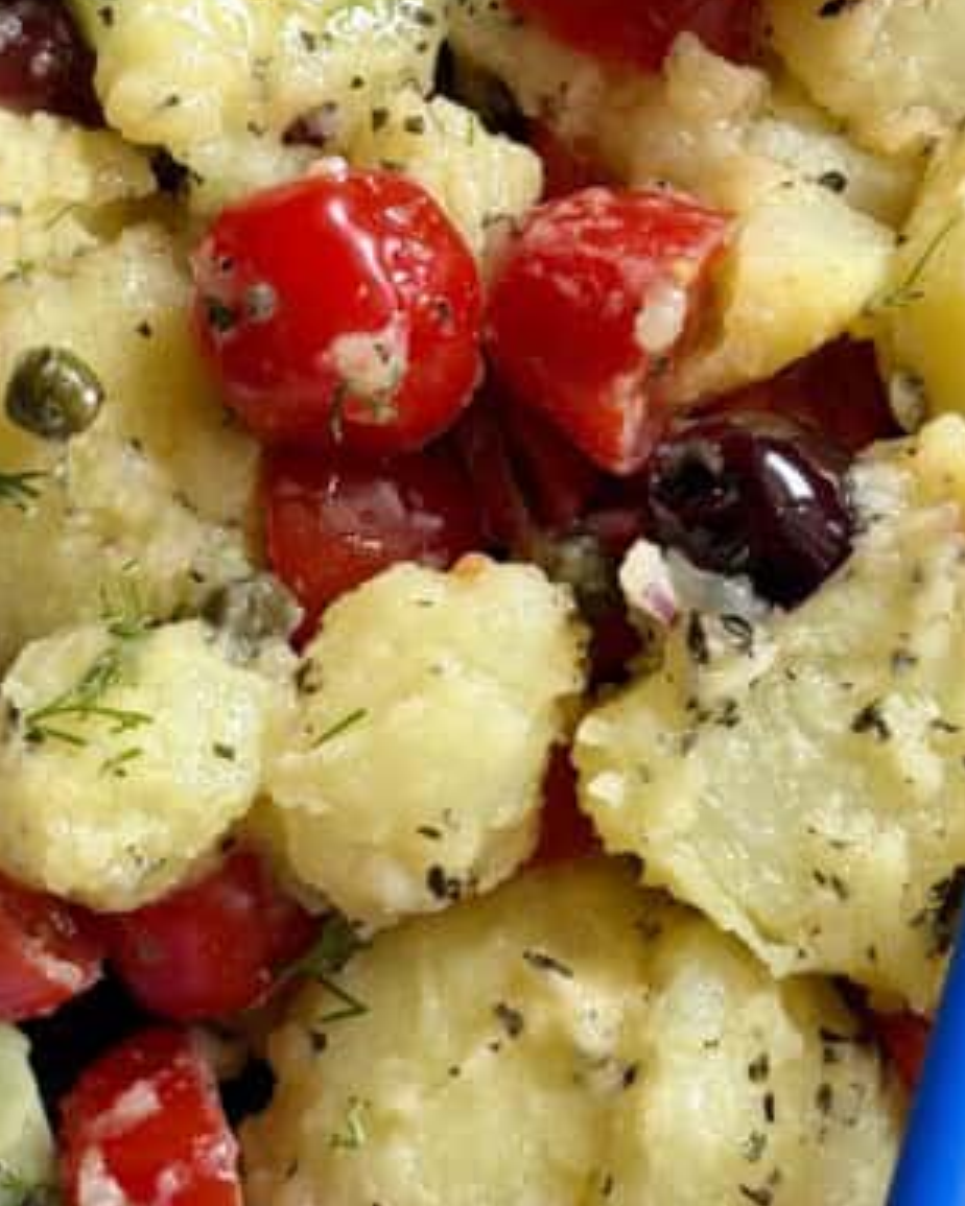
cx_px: 360
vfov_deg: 16.2
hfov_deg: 13.1
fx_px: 4213
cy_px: 374
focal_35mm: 118
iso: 80
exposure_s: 1/121
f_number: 1.8
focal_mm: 6.8
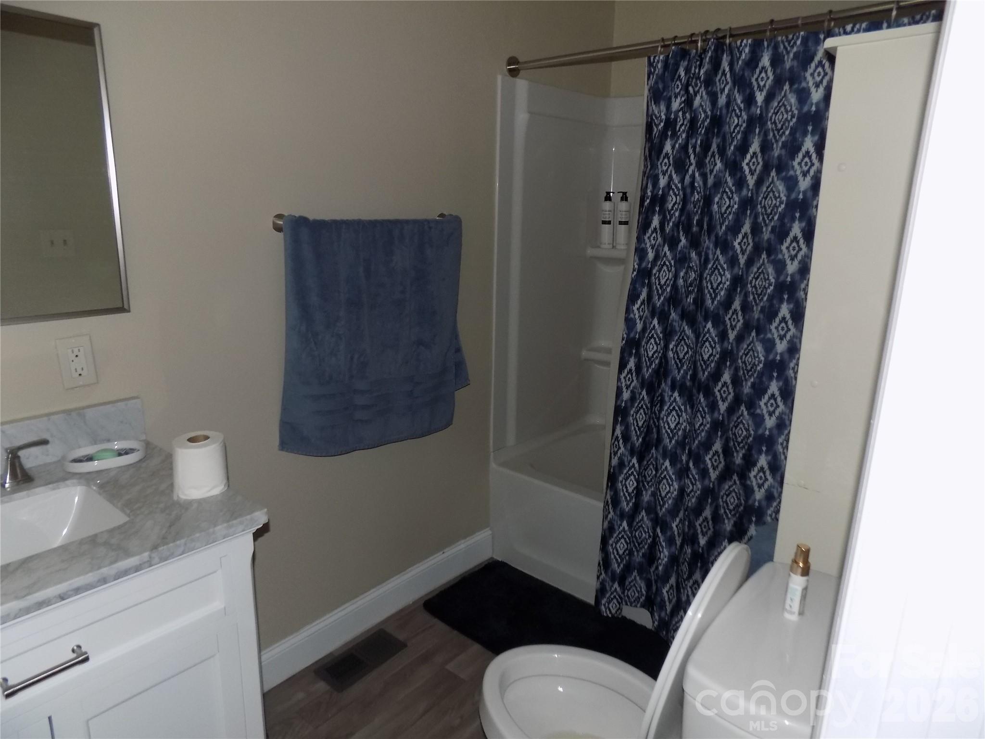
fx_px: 654
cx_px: 492
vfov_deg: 58.9
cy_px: 370
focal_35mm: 23
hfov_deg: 73.9
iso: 200
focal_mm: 4
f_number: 3.1
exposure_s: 1/30
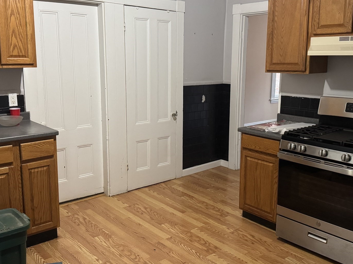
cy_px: 121
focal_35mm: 36
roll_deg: -0.6
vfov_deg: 39.6
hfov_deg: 51.3
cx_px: 181
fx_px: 367
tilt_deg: -10.3
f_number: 1.78
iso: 800
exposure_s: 1/60
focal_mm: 6.76
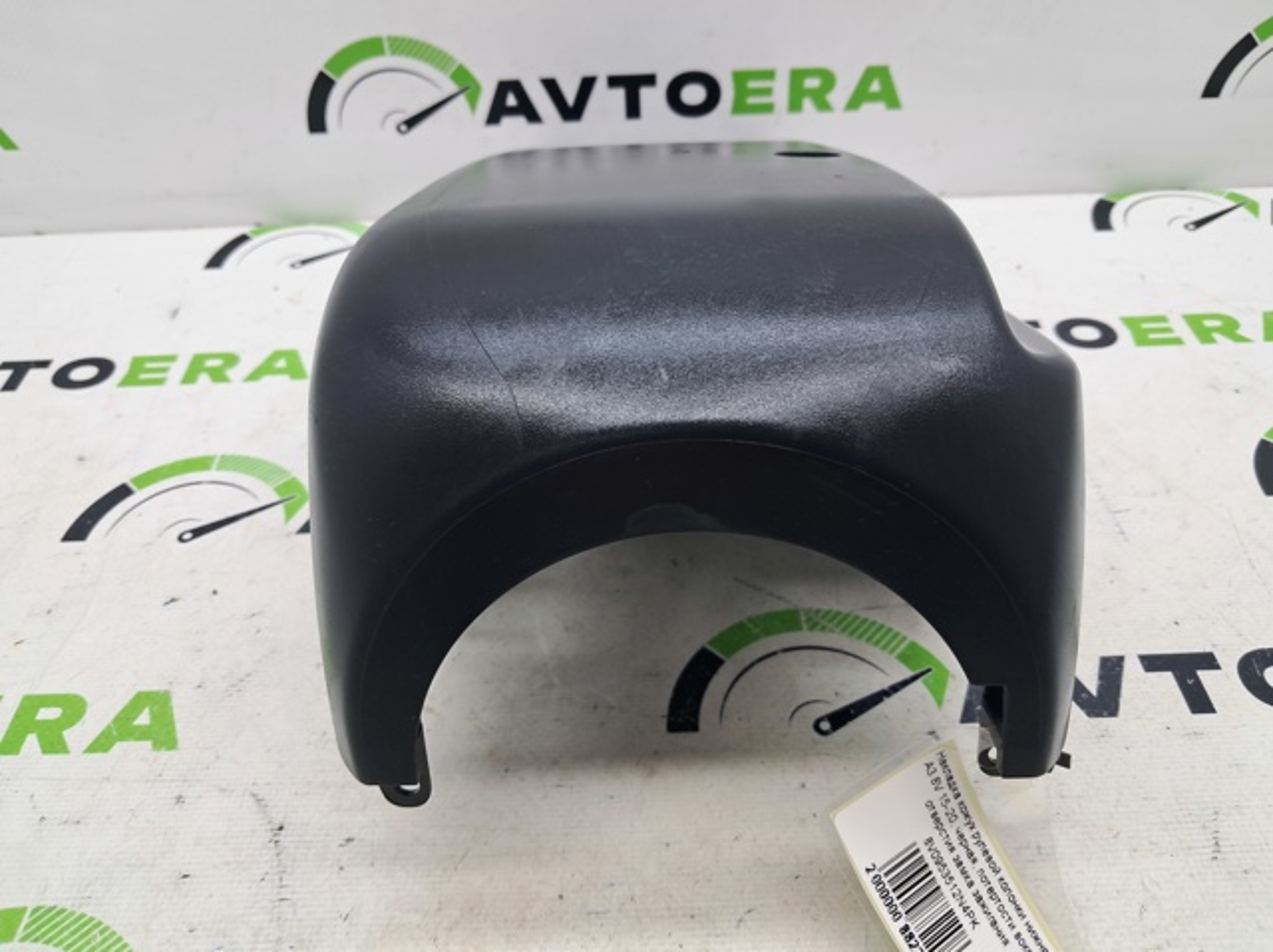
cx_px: 636
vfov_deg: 51.3
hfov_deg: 65.4
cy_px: 476
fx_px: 992
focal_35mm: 27
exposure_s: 1/50
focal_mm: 4
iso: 50
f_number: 1.8
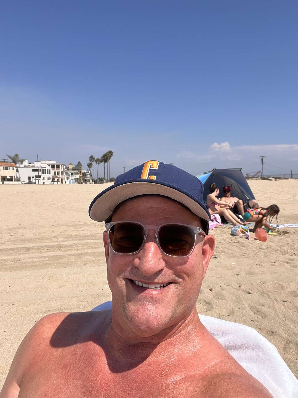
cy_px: 199
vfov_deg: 60.0
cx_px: 149
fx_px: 344
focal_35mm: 30
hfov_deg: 46.8
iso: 32
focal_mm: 2.71
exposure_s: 1/1018
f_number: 2.2
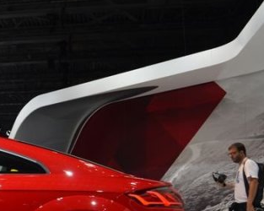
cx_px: -72
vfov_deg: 20.9
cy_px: 180
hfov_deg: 23.6
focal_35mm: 72
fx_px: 562
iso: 250
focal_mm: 20
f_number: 5.6
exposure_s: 1/125
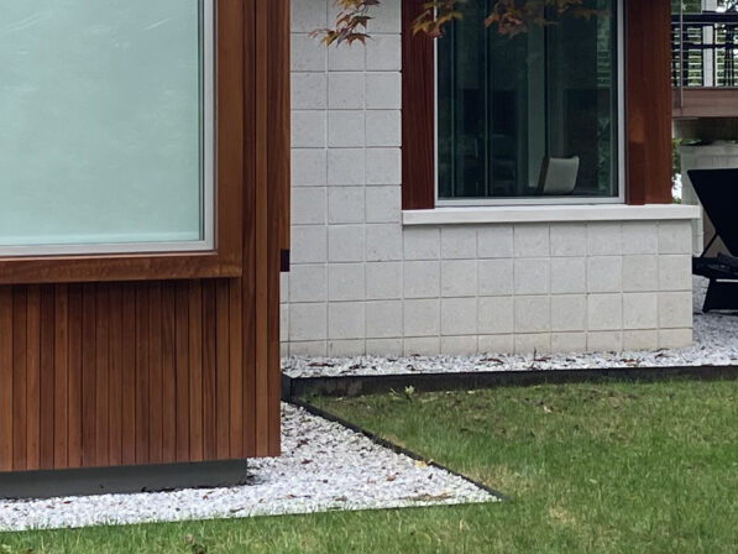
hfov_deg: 16.4
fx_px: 2559
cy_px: 61
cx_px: 485
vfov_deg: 12.3
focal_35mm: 120
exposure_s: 1/172
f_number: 1.8
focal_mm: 3.99
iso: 32
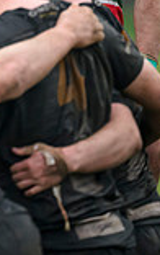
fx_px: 10524
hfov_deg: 0.9
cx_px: -230
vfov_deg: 1.4
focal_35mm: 1514
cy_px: -22
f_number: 3.5
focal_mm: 400
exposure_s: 1/2000
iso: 3200
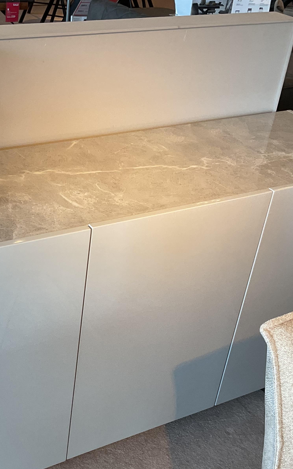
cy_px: 292
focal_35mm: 52
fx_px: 664
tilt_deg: -33.6
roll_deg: -4.0
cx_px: 57
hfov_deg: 24.5
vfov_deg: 38.6
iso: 40
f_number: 1.8
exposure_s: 1/120
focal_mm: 3
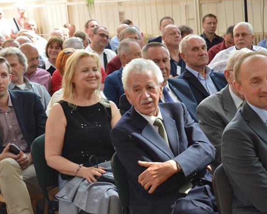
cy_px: 107
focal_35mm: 94
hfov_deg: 20.5
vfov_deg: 16.4
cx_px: 142
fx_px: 739
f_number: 5.6
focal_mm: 55
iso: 720
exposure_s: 1/60
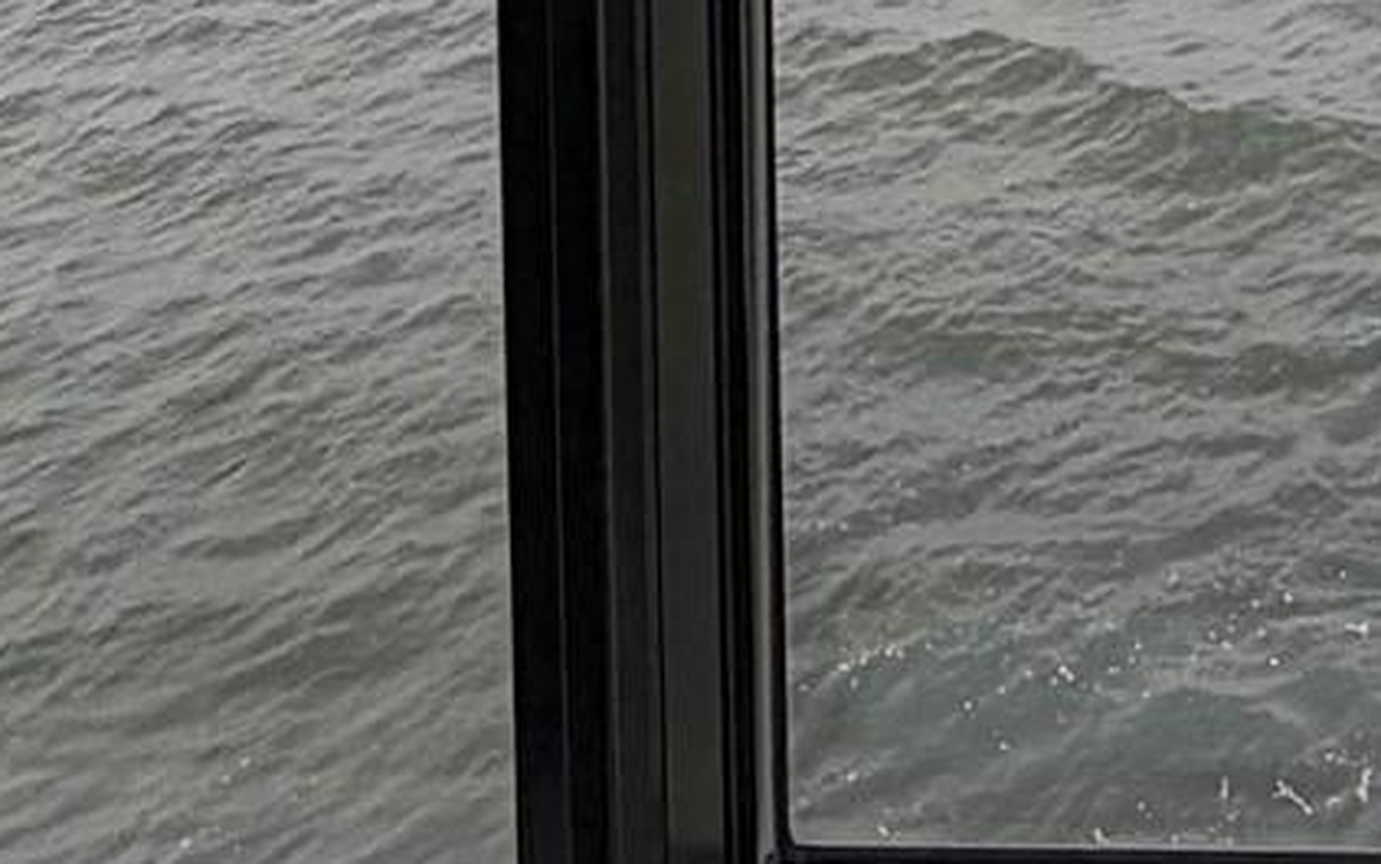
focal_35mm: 72
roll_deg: +1.2
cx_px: 1921
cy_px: -1109
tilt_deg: -1.4
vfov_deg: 13.8
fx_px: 2711
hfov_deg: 24.1
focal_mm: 2.22
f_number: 2.2
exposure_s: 1/770
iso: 25
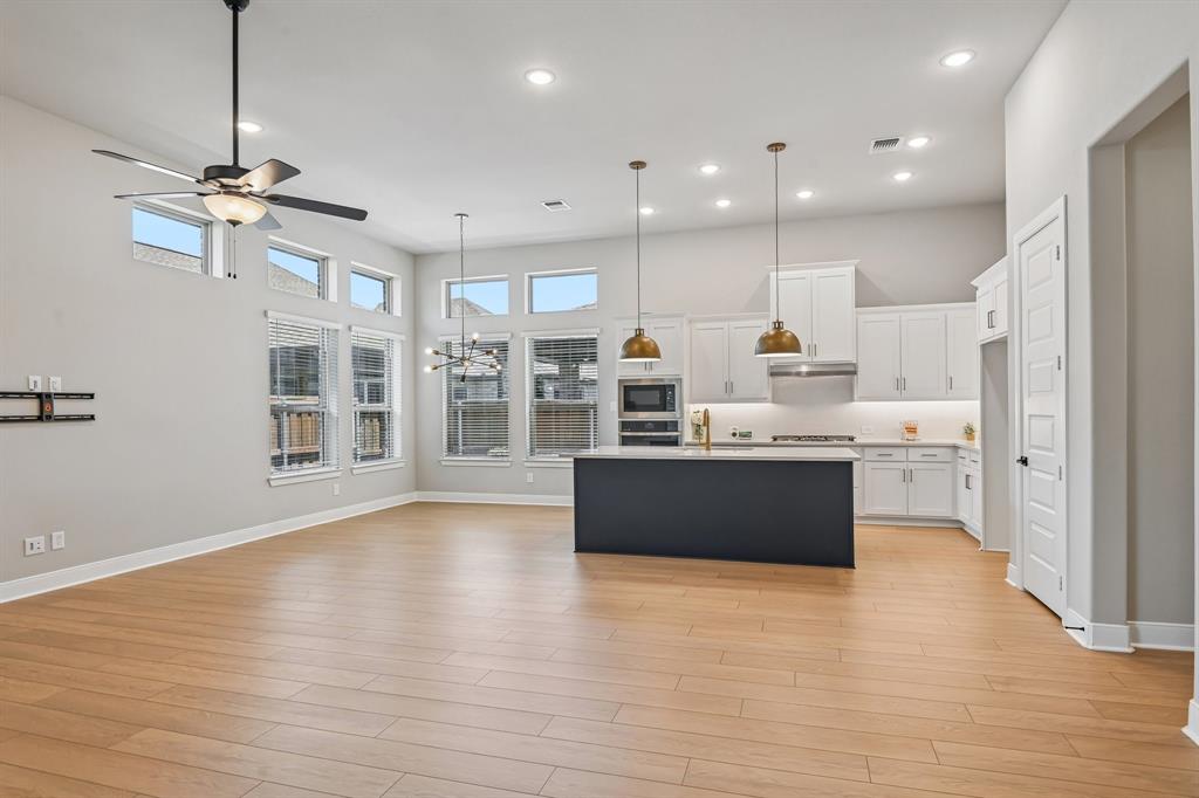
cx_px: 600
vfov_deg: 64.5
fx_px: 633
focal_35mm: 19
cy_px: 399
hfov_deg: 86.9
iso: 400
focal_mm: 19
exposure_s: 1/50
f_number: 8
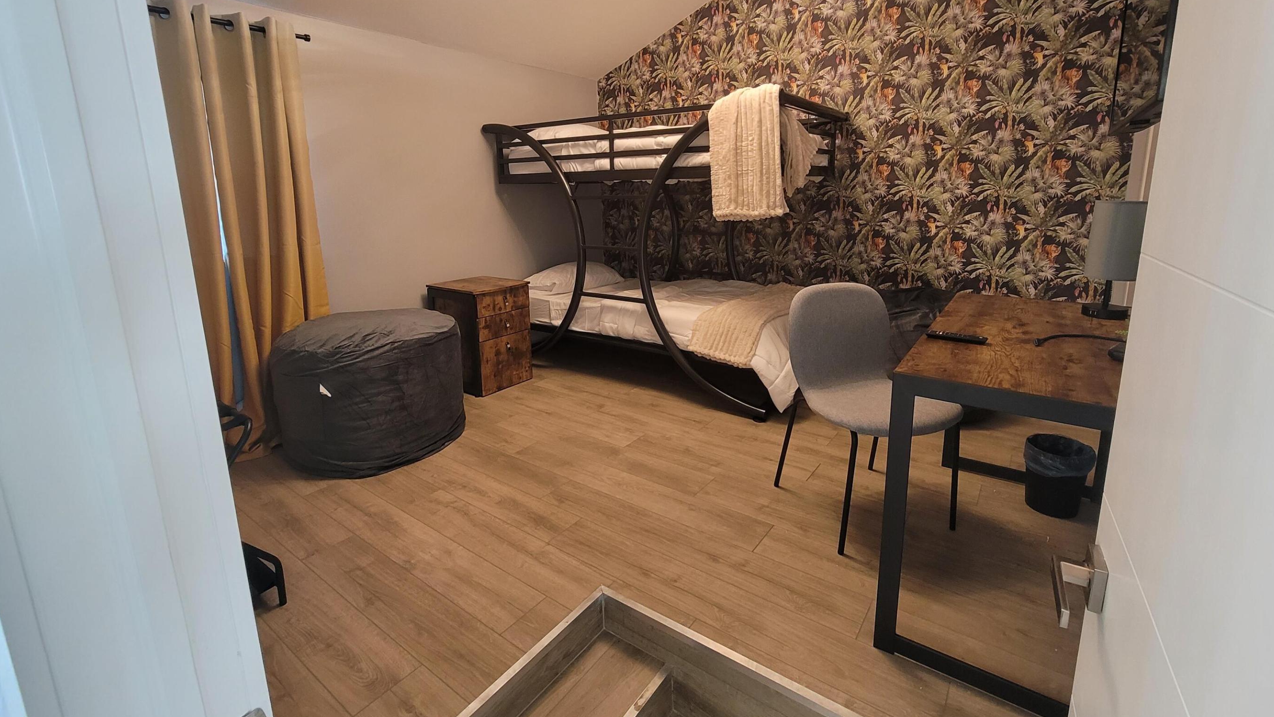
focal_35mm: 15
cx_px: 642
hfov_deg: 103.0
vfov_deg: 70.0
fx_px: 507
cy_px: 299
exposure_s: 1/60
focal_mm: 2.2
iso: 320
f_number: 2.2
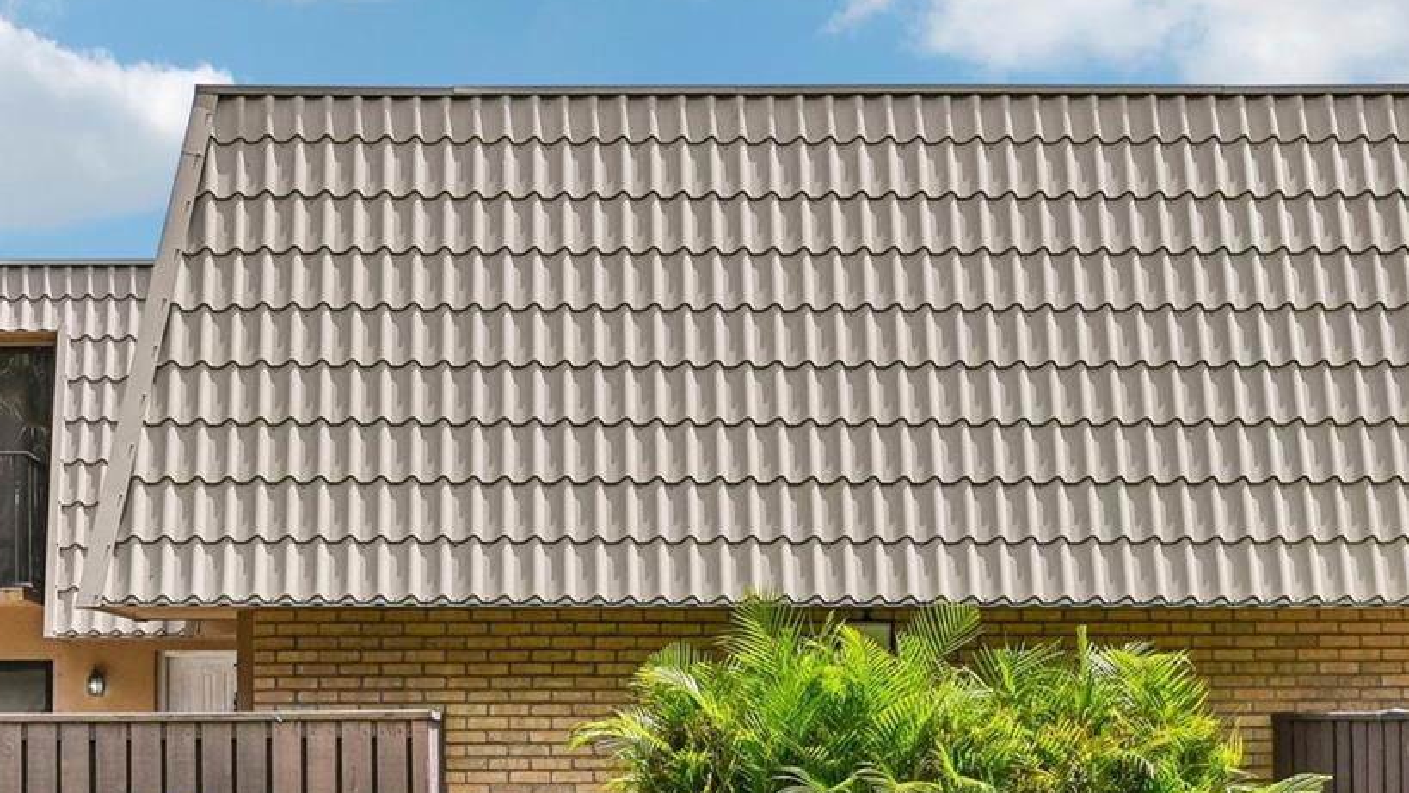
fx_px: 1720
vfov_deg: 25.4
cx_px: 468
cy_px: 657
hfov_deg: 43.9
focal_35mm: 46
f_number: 8
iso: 1250
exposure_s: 1/3200
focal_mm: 22.5
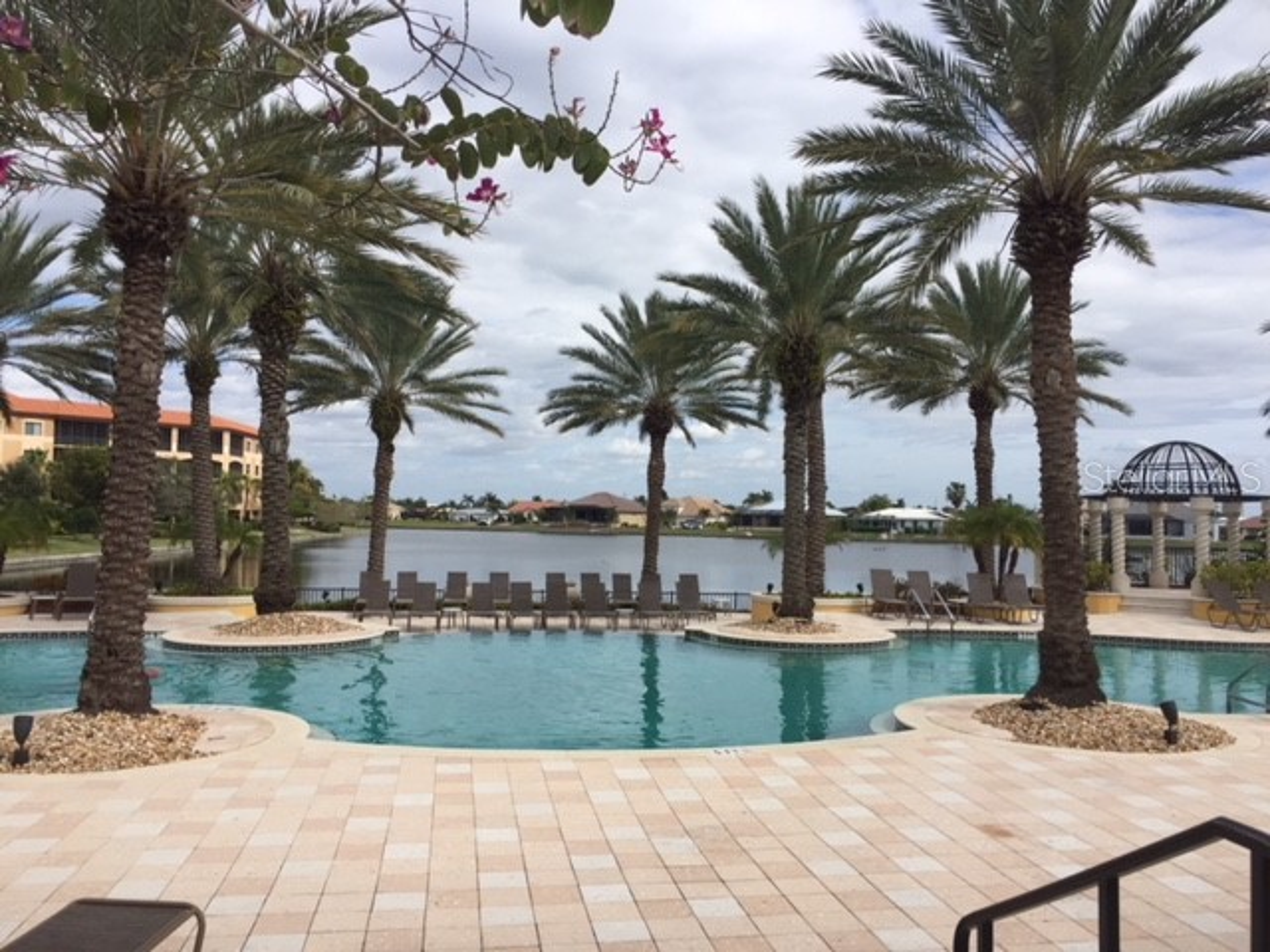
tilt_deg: +1.6
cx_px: 635
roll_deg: -2.2
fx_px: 1064
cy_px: 476
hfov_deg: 61.7
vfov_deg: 48.2
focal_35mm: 29
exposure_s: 1/2639
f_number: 2.2
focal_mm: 4.15
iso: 32
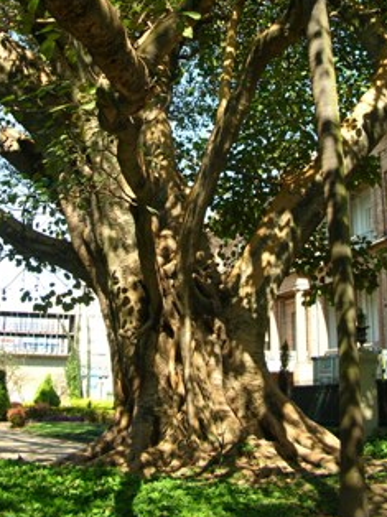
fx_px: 746
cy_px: 170
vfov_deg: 37.8
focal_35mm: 50
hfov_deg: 29.1
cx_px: 211
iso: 50
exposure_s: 1/175
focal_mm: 5.8
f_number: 2.8
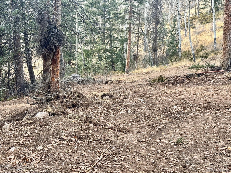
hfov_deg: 39.7
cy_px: 86
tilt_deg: -8.8
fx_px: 320
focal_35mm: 48
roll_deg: -1.2
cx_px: 116
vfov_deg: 30.3
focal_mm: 6.76
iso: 64
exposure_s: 1/241
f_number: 1.78
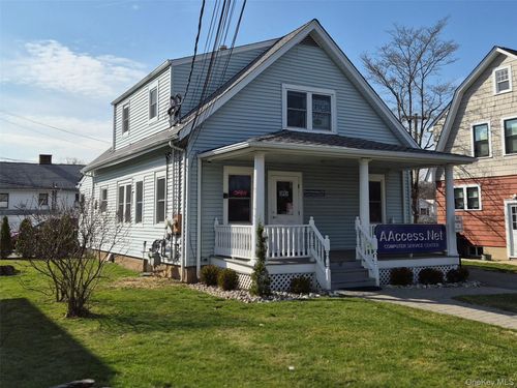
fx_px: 344
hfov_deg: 73.9
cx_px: 258
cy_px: 194
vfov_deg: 58.9
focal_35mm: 23
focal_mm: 5.4
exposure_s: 1/10000
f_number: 1.8
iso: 80
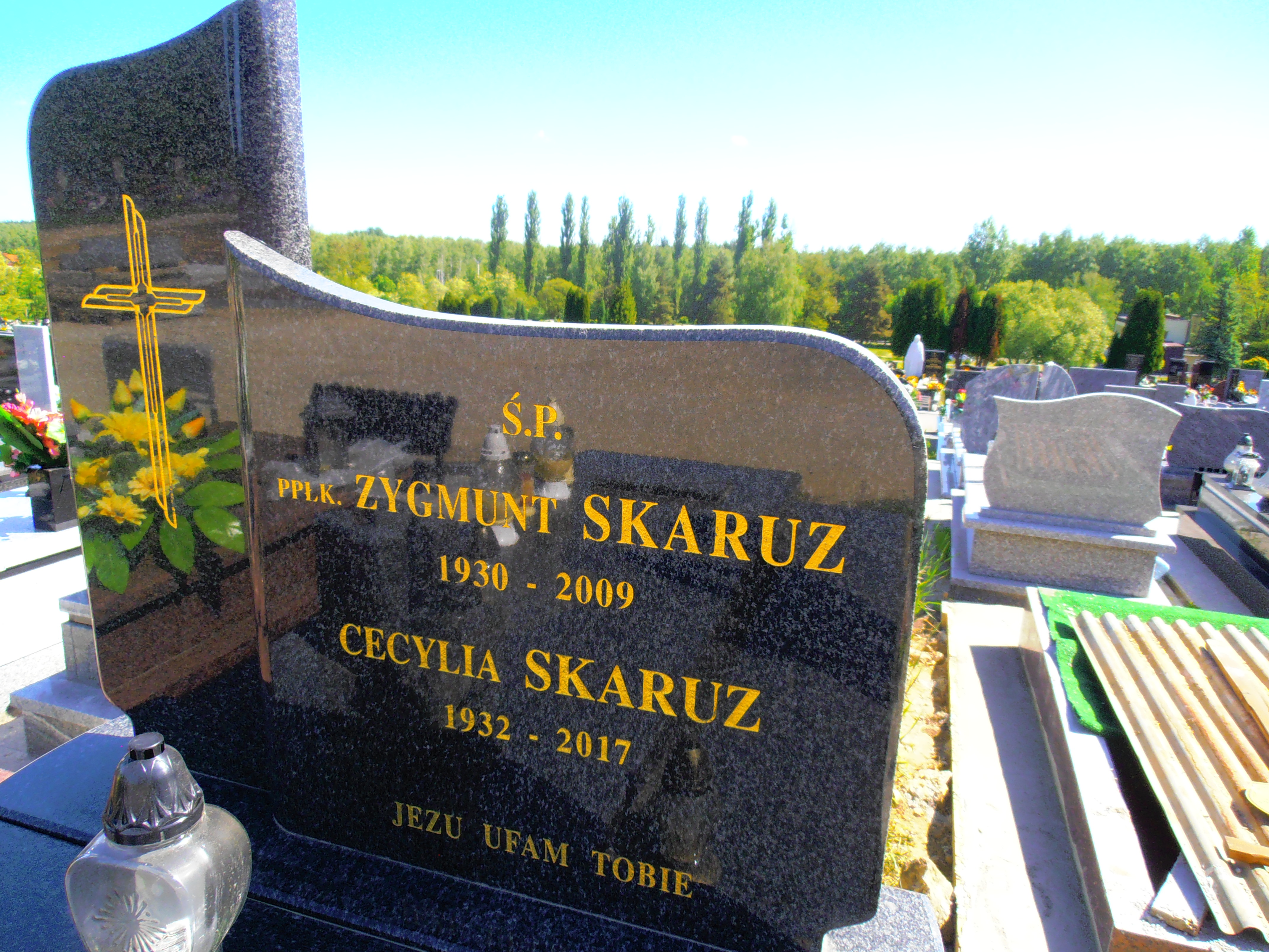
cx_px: 634
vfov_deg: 56.8
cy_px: 476
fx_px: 880
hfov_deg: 71.6
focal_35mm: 24
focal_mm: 4.2
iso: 80
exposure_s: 1/320
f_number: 3
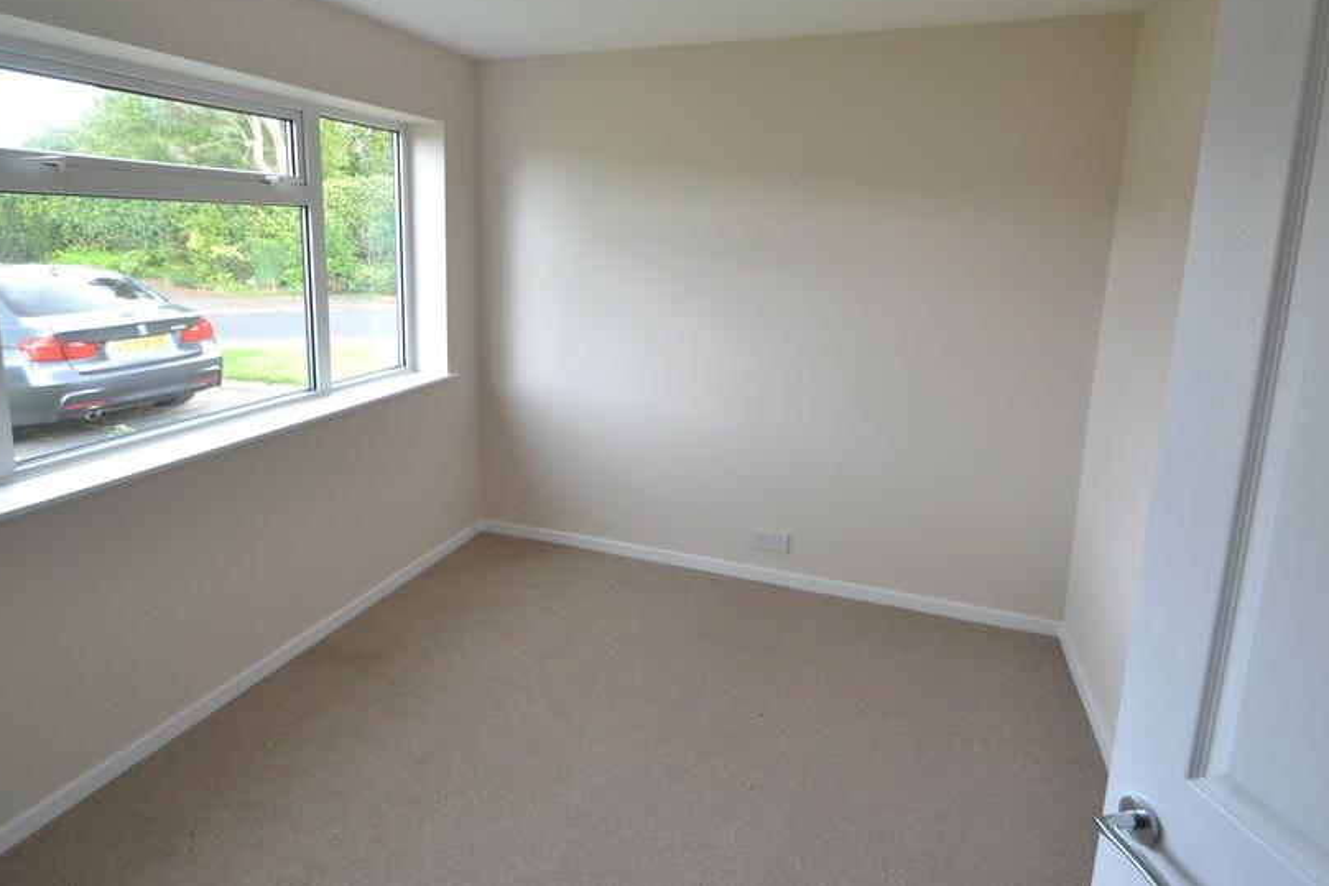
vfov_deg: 63.6
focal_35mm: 19
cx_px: 658
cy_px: 326
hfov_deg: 86.9
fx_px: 701
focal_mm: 10
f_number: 4.5
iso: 400
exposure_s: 1/80
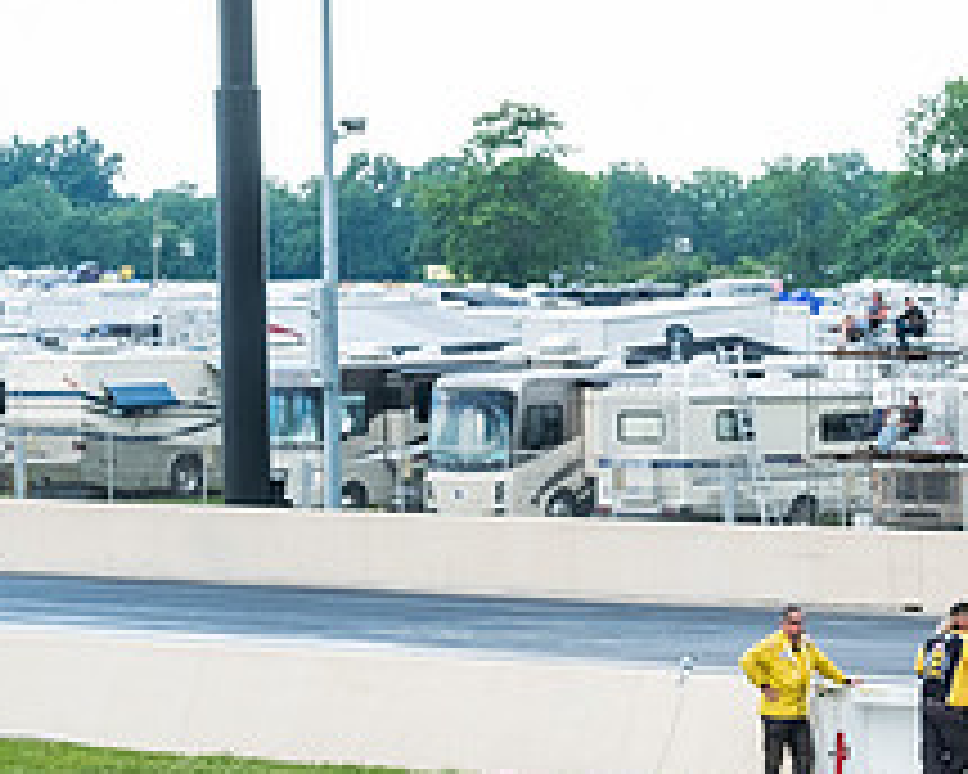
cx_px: 954
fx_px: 7764
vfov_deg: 5.7
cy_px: 632
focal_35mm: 271
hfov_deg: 7.1
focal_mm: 71.5
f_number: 7.1
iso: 400
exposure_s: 1/125
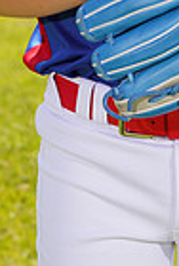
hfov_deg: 3.3
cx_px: 104
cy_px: -196
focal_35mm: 413
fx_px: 3065
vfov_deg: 4.9
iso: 100
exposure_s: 1/160
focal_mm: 100
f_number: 9
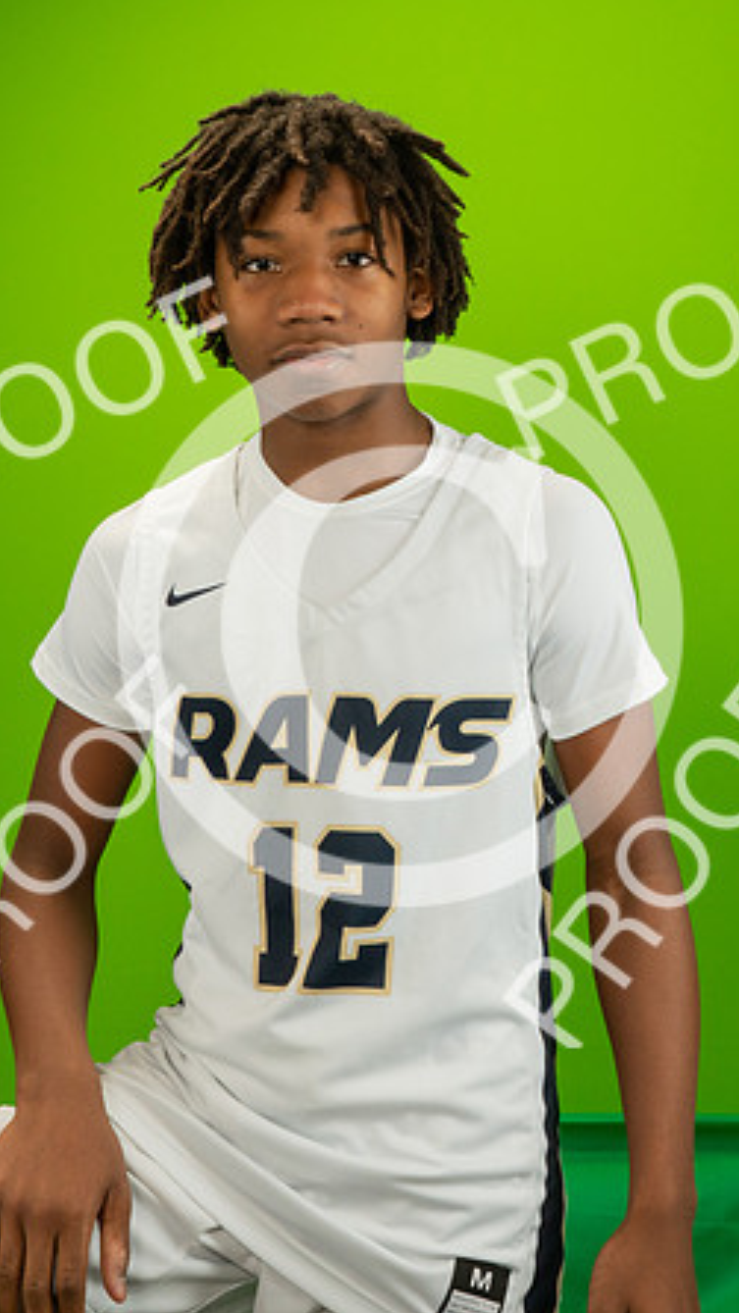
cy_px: 475
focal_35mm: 72
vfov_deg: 29.2
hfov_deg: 16.8
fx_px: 2507
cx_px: 368
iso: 800
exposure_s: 1/60
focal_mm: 35
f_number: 20
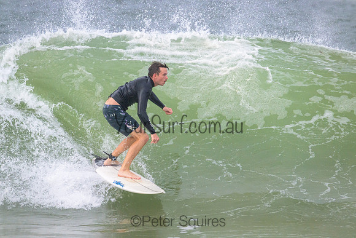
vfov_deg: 1.7
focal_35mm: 800
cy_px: 119
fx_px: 7913
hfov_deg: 2.6
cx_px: 178
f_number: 11
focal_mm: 800
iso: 2500
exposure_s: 1/2000
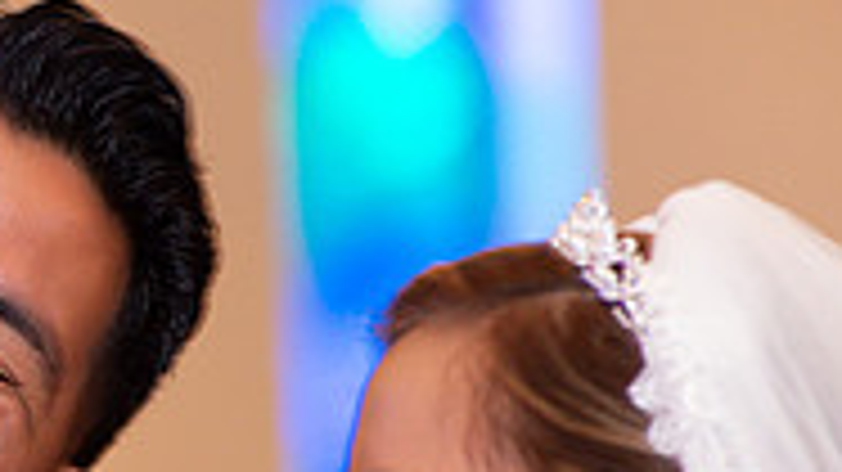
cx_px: 14
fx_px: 14506
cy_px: 423
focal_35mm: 650
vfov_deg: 1.9
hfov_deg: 3.3
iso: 1250
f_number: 4.5
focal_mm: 200
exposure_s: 1/60
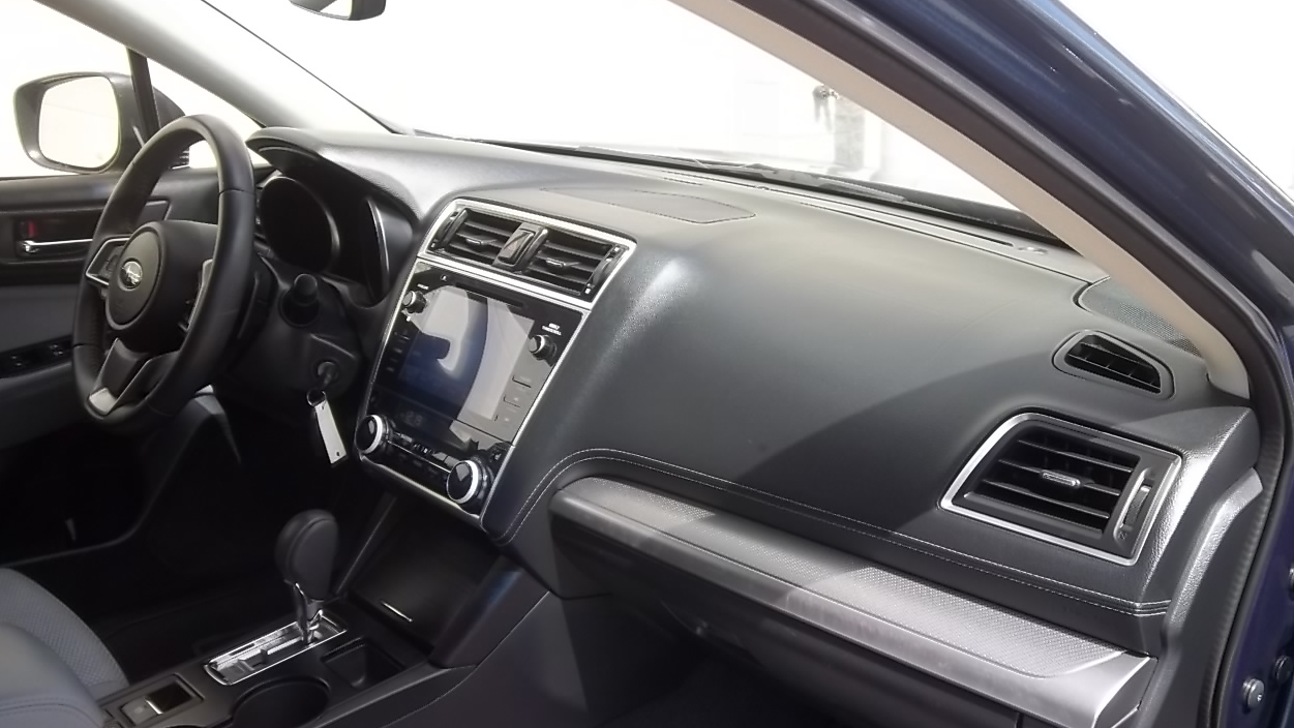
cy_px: 390
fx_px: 1338
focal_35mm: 39
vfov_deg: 30.4
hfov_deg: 51.6
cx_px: 655
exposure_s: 1/125
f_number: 3.86
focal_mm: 6.17
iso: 64
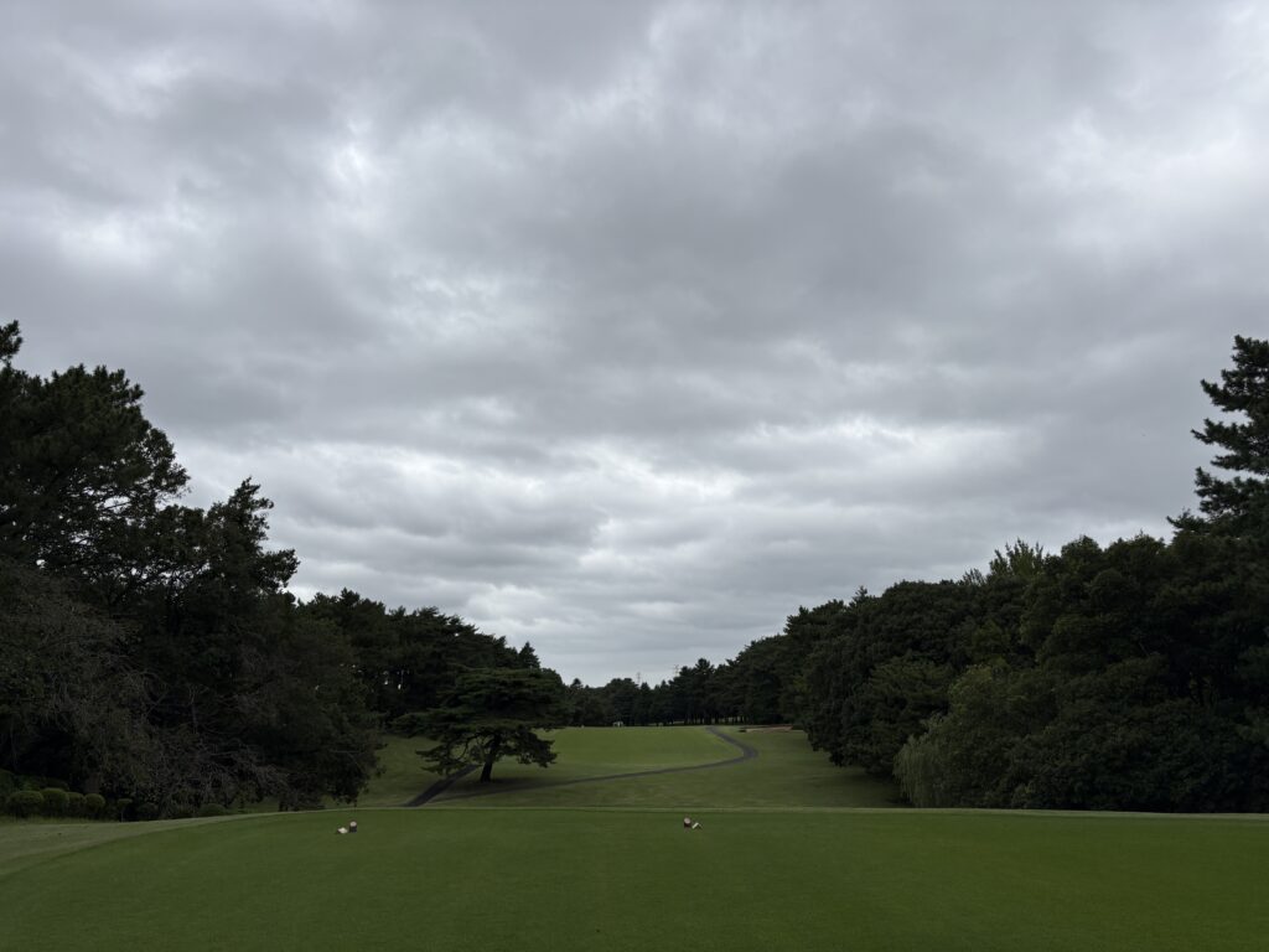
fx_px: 953
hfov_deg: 67.3
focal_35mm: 26
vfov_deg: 53.1
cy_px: 476
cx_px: 634
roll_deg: +1.2
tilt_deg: +13.9
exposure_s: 1/3831
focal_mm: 5.96
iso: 50
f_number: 1.6
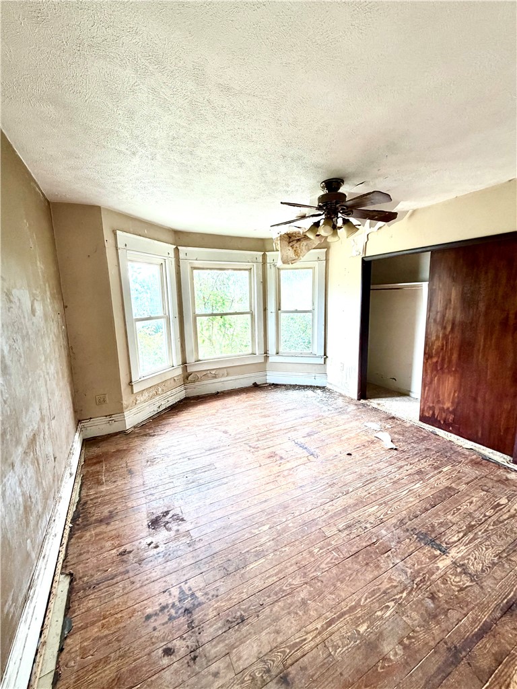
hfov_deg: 85.7
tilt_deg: -7.8
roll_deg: +1.0
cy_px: 344
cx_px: 258
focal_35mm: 14
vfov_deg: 102.1
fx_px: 279
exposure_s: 1/121
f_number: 2.2
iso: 200
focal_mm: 2.22
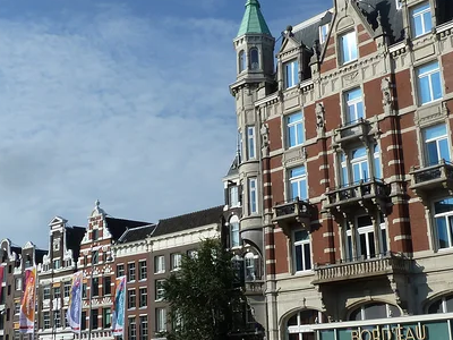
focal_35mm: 50
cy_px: 155
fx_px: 654
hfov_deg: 38.1
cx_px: 264
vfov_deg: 29.1
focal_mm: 4.1
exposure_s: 1/400
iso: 80
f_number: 5.6
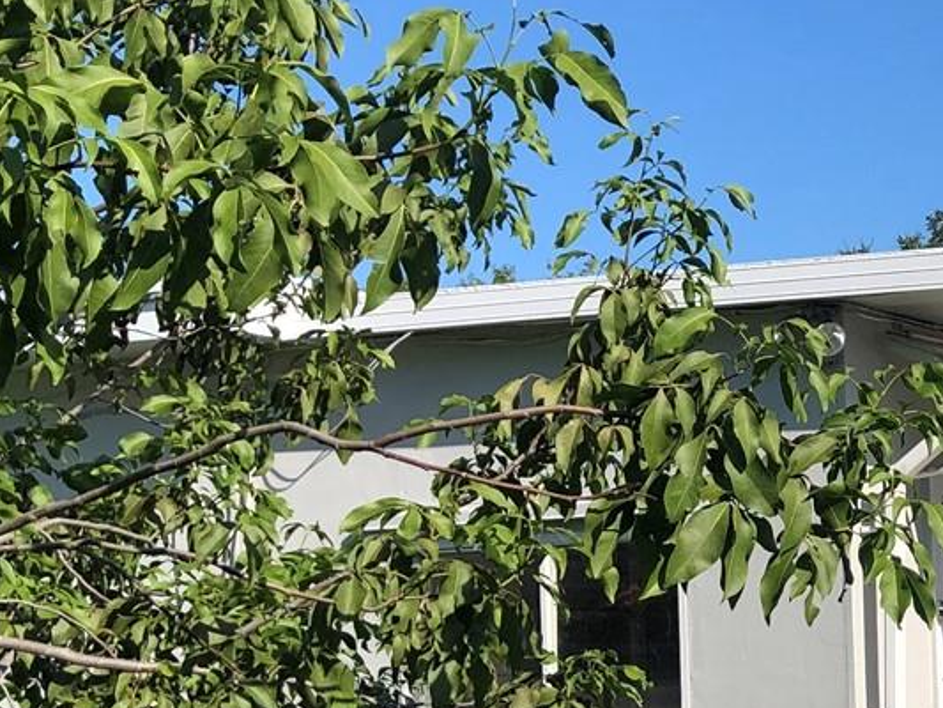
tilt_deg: +0.5
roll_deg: +2.0
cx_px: 1288
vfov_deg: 17.1
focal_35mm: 84
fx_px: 2289
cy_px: 745
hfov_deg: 20.8
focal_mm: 3.99
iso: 20
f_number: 1.8
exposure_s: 1/2433
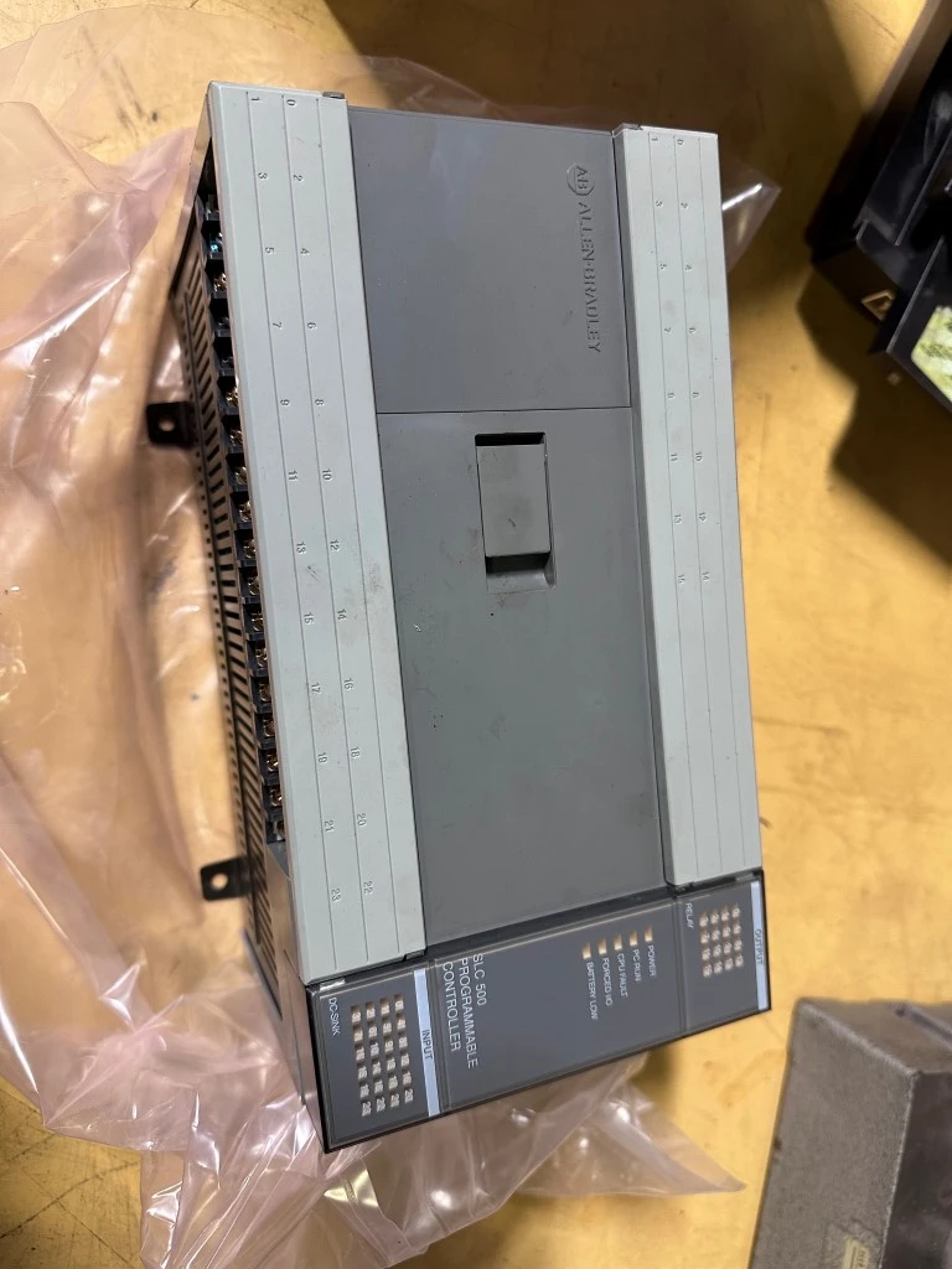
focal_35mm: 24
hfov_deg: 56.8
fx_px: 880
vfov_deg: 71.6
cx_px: 476
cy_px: 634
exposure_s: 1/60
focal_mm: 6.86
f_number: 1.78
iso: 200
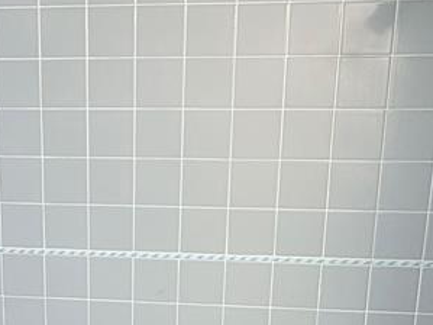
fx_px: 600
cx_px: 143
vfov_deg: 29.2
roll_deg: -0.6
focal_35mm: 48
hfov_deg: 39.2
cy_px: 284
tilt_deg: -12.1
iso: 320
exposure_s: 1/60
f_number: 2.2
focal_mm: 2.22
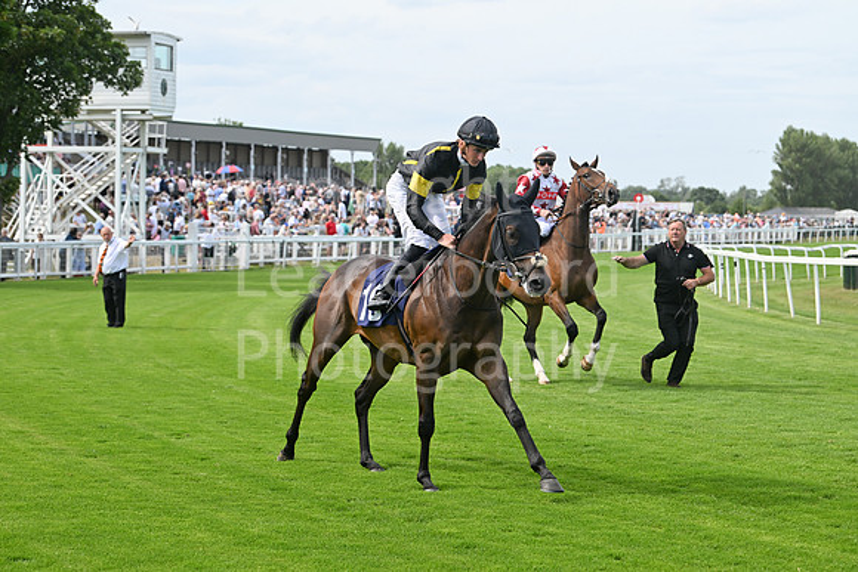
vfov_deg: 15.2
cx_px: 429
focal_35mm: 90
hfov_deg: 22.6
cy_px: 286
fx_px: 2145
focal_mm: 90
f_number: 5.6
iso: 400
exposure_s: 1/1250
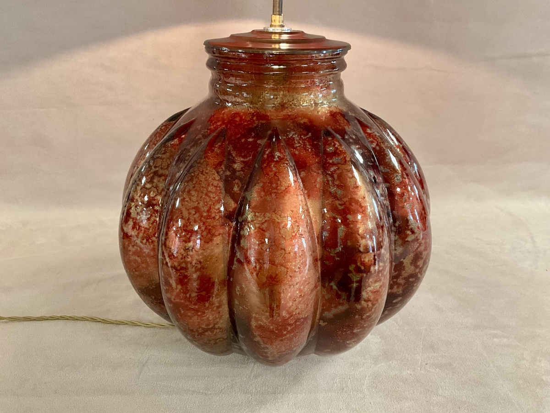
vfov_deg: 48.2
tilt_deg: -24.9
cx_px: 275
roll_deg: +0.3
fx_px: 461
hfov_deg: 61.7
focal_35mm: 29
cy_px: 206
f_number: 1.8
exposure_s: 1/50
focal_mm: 3
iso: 250
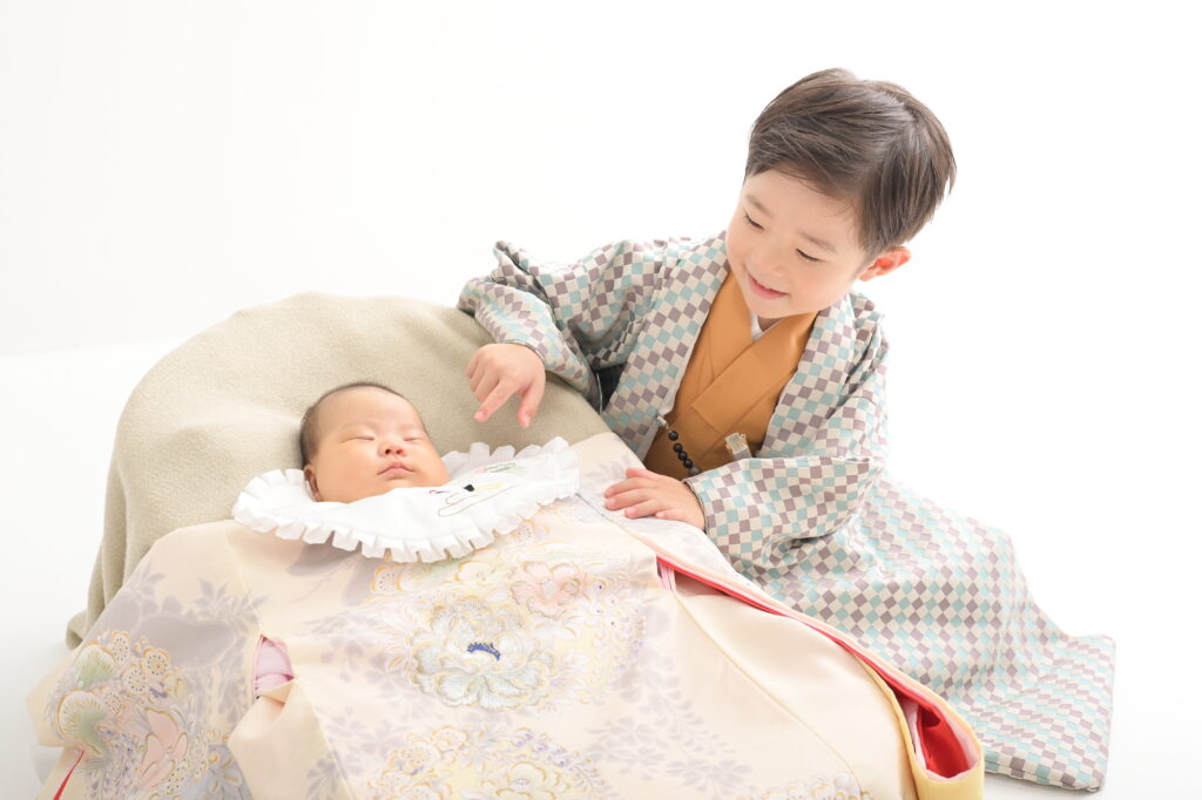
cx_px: 601
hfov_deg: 39.6
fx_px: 1669
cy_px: 400
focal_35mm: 50
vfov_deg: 27.0
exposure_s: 1/200
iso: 2500
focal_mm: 50
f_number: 8
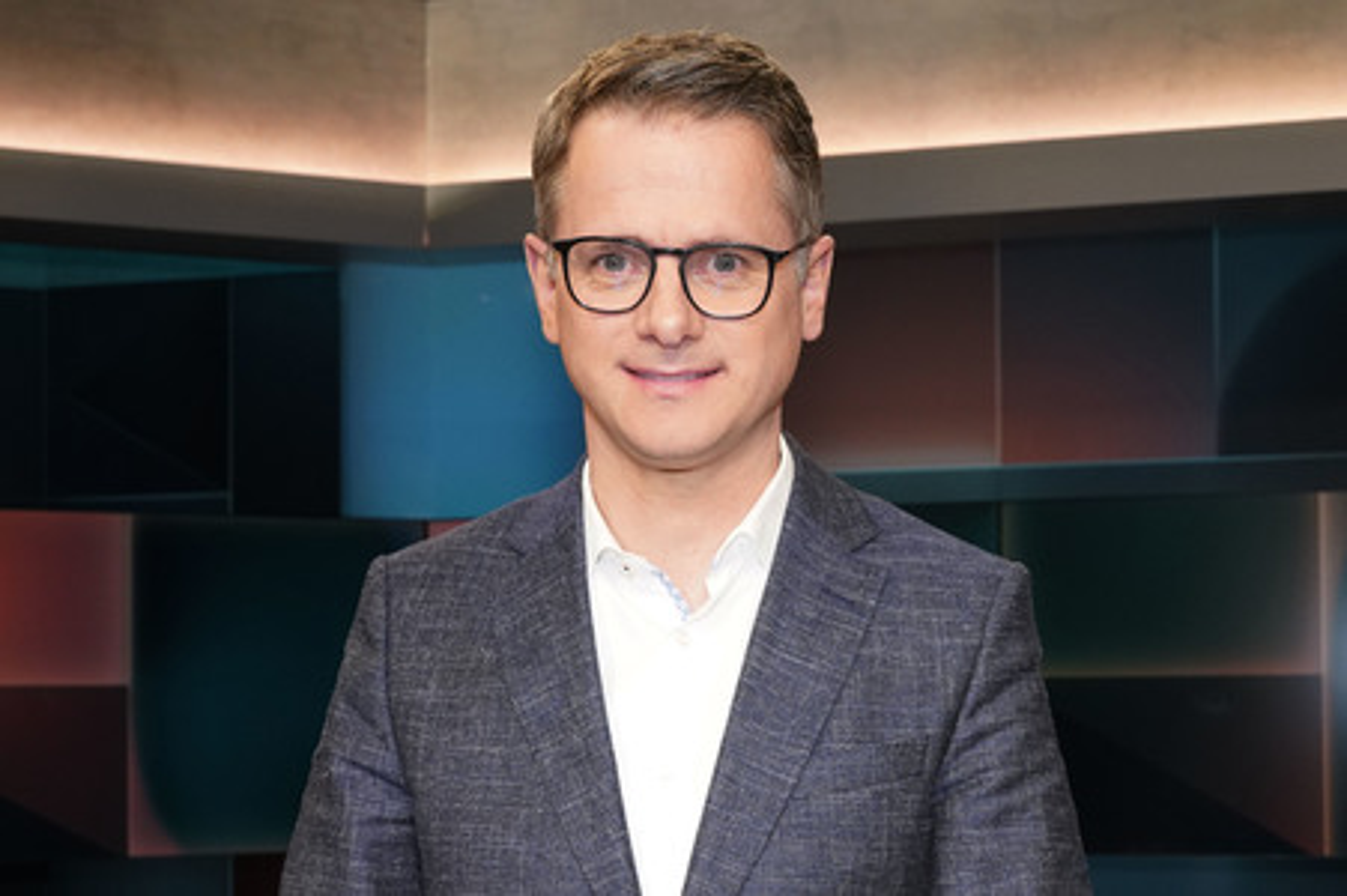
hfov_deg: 65.5
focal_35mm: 28
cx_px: 674
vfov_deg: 46.3
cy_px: 448
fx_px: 1047
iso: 2000
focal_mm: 28
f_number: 5.6
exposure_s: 1/125
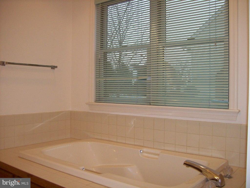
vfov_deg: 39.7
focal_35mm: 36
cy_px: 94
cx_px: 125
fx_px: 260
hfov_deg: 51.4
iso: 80
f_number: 2.7
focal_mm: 6
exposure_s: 1/64
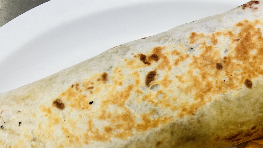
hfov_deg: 46.1
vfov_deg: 25.9
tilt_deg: -76.3
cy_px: 156
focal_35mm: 43
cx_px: 189
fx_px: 300
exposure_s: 1/120
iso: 100
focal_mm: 6.86
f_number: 1.78
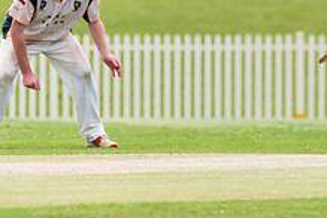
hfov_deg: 1.3
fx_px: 14460
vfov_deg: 0.9
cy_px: 26
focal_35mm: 1592
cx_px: 397
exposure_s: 1/1000
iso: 640
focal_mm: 600
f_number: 6.3
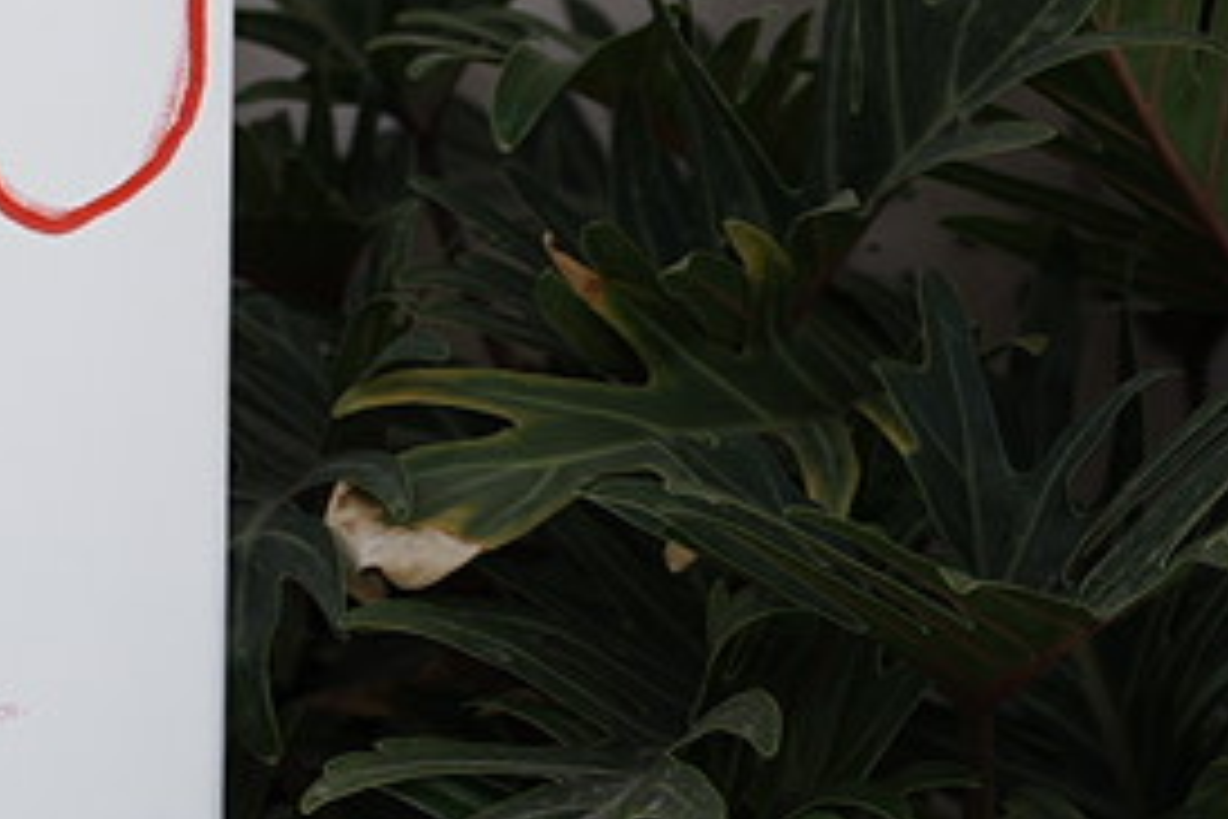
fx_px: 7611
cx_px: -1777
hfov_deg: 8.4
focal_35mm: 223
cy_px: -670
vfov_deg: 6.0
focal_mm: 37.7
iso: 100
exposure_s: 1/640
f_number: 2.8
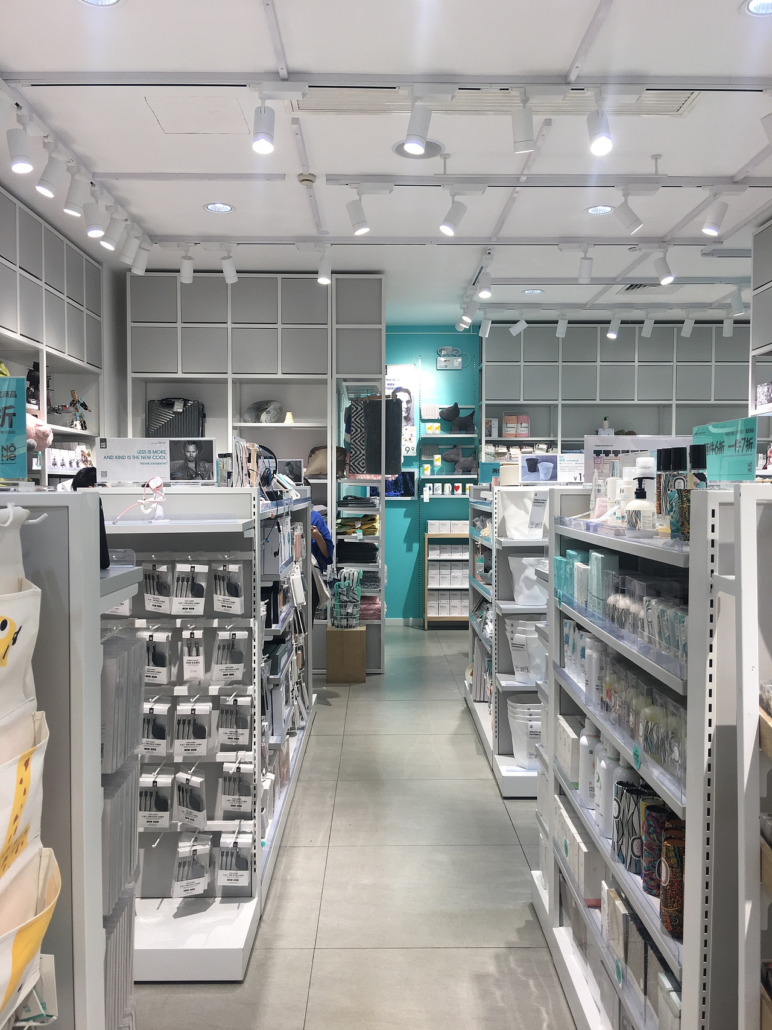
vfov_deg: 61.7
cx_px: 386
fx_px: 862
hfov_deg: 48.2
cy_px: 515
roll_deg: -0.3
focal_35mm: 29
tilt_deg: -0.8
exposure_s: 1/100
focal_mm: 4.15
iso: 32
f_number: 2.2
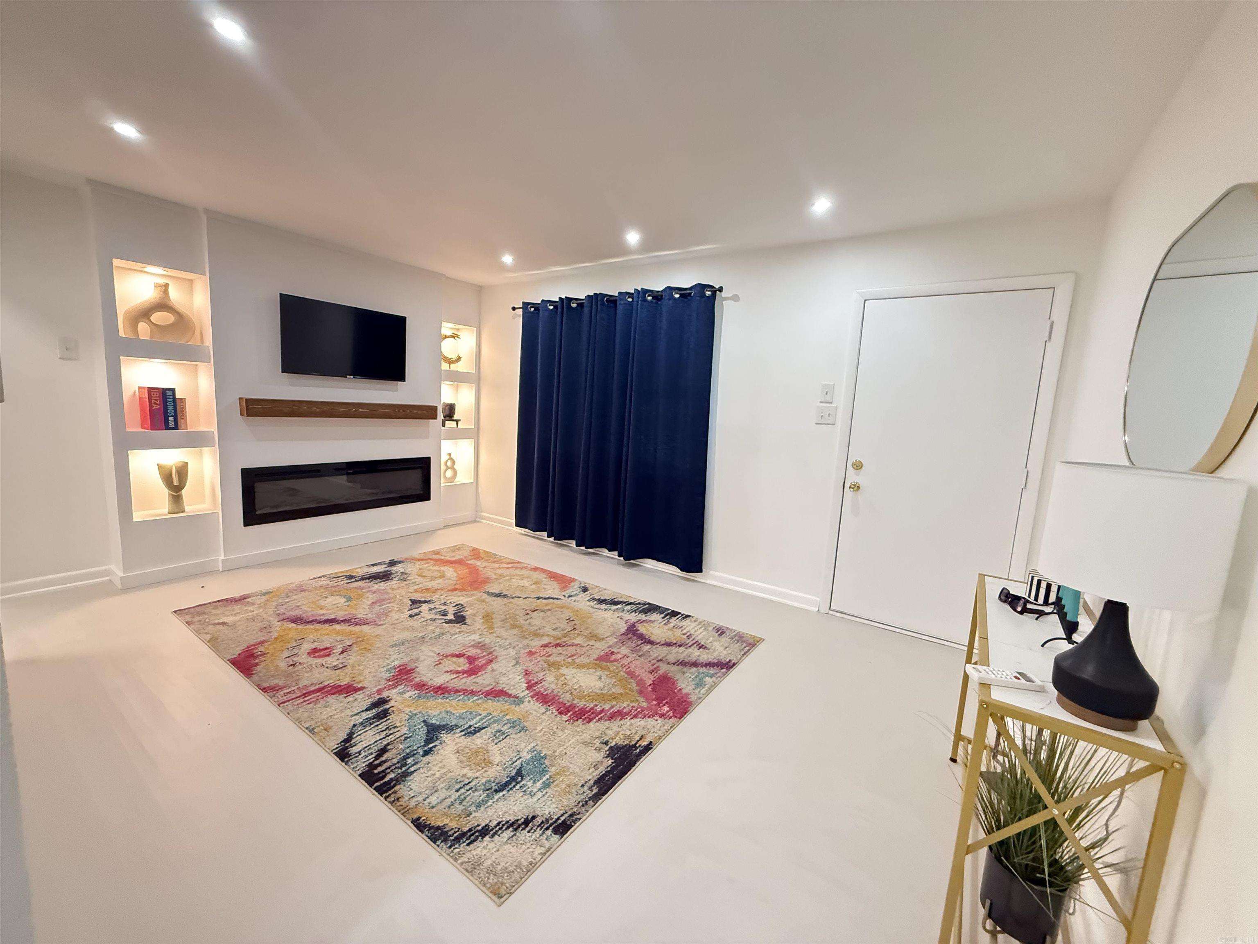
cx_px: 629
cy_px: 472
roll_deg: -3.6
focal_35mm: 14
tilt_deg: -7.6
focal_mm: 2.22
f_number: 2.2
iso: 800
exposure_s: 1/60
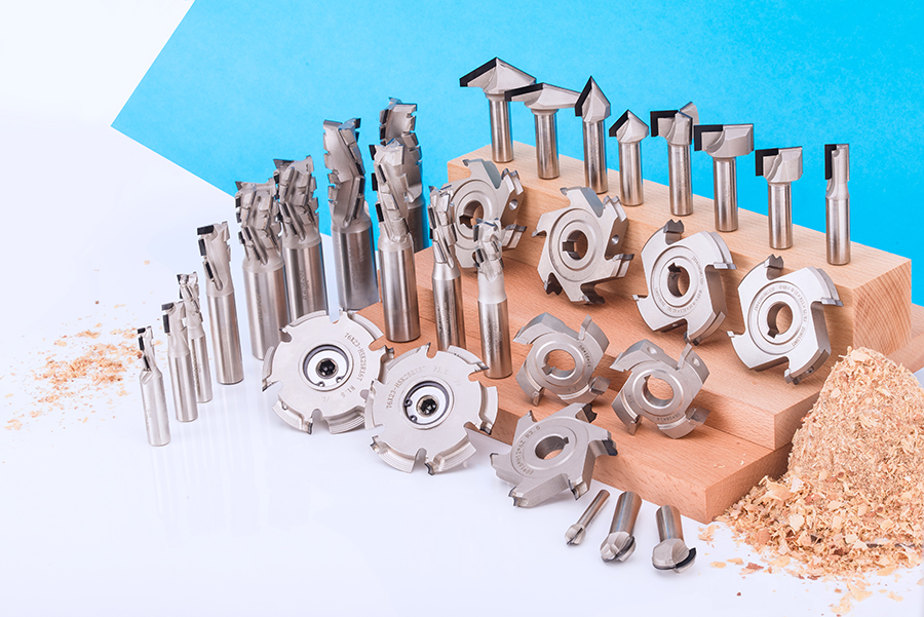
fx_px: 2696
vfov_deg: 13.1
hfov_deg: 19.4
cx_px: 462
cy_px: 308
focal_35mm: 105
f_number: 25
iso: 125
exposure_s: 1/160
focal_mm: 105
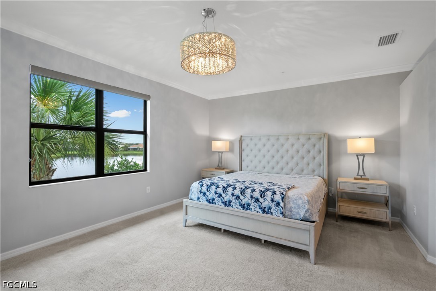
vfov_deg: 73.7
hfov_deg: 96.7
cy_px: 146
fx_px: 194
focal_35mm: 16
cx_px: 218
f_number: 8
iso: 400
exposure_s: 1/30
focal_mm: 16
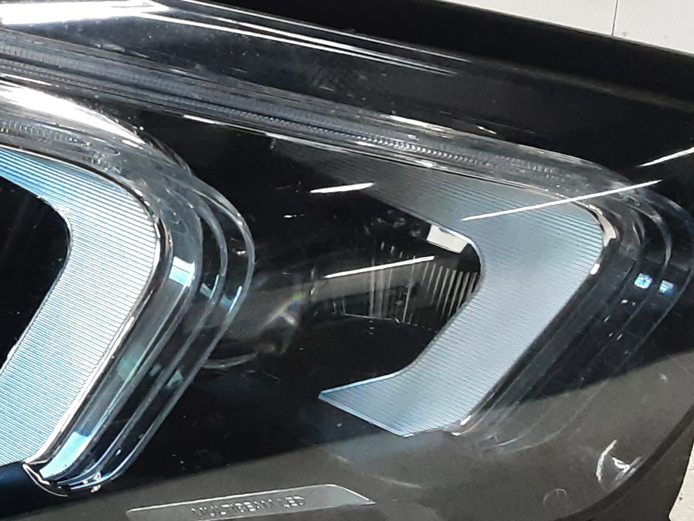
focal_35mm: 71
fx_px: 1424
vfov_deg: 20.7
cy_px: 239
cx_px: -53
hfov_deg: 25.6
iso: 200
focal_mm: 2.91
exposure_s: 1/50
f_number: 1.9
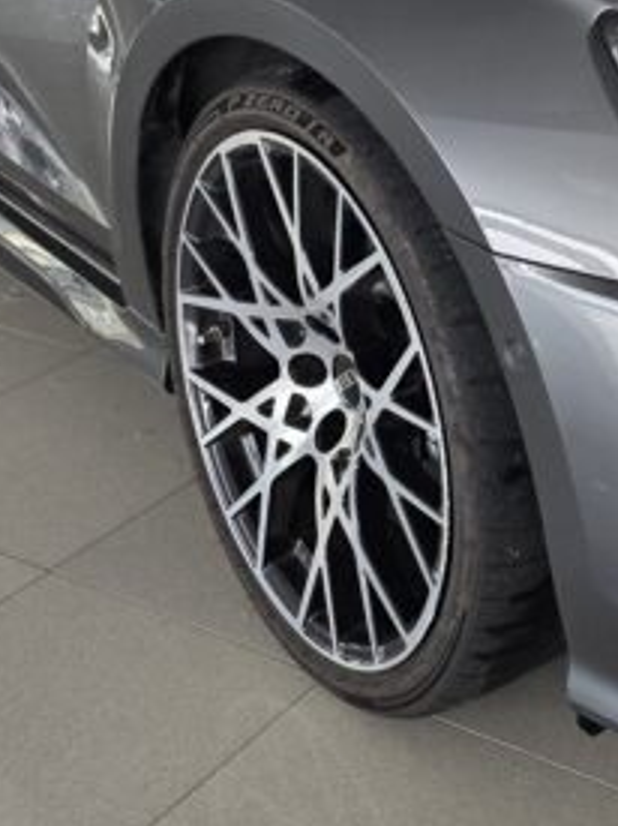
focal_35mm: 67
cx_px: 720
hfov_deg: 20.6
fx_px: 1596
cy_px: -21
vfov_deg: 27.2
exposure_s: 1/54.3
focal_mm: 6.3
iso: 50
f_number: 1.7
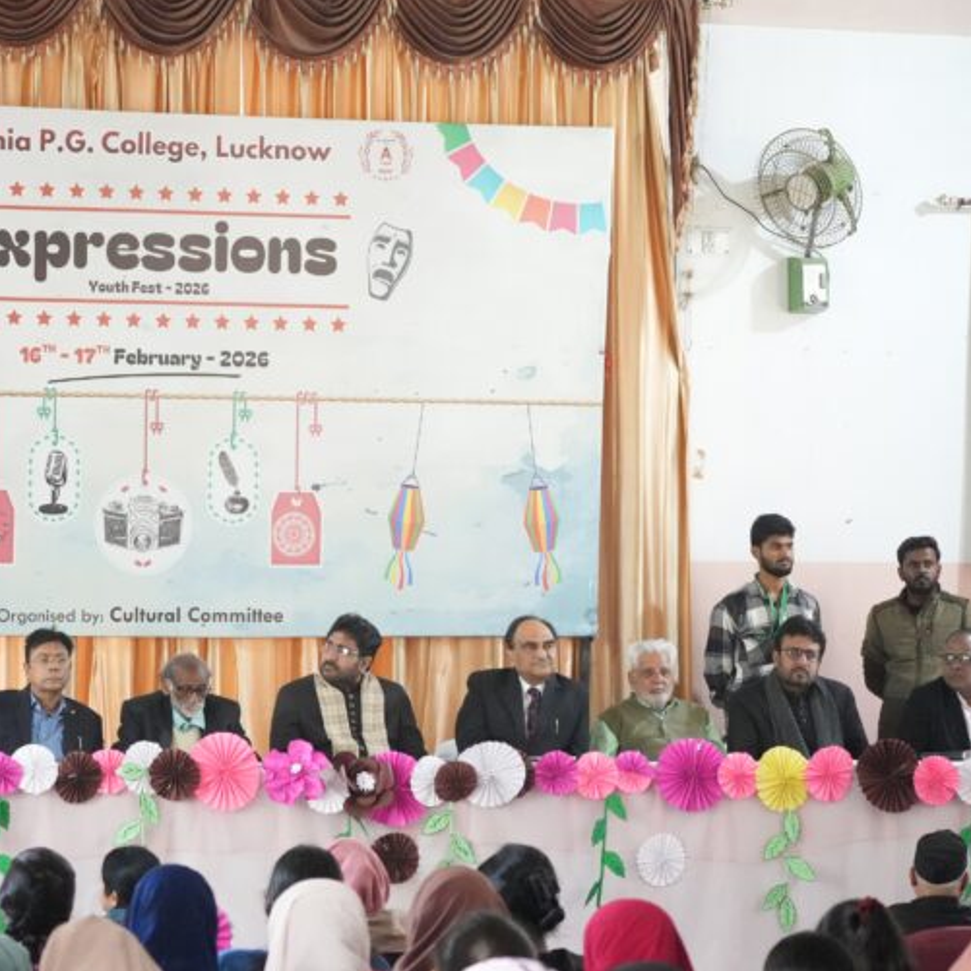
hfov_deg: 12.9
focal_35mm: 135
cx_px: 316
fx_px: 4284
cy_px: 484
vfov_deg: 12.9
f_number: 4.5
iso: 6400
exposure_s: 1/125
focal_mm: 70
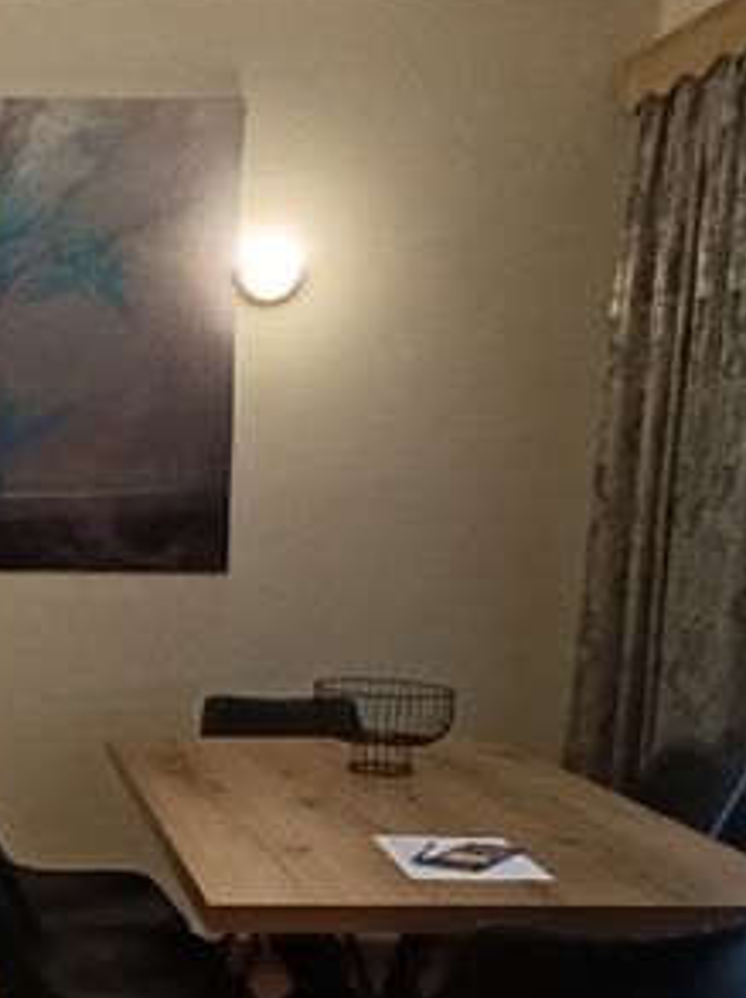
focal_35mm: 35
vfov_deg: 49.6
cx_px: 14
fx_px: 1008
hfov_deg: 36.8
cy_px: 797
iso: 200
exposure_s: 1/50
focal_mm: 1.65
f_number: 2.2
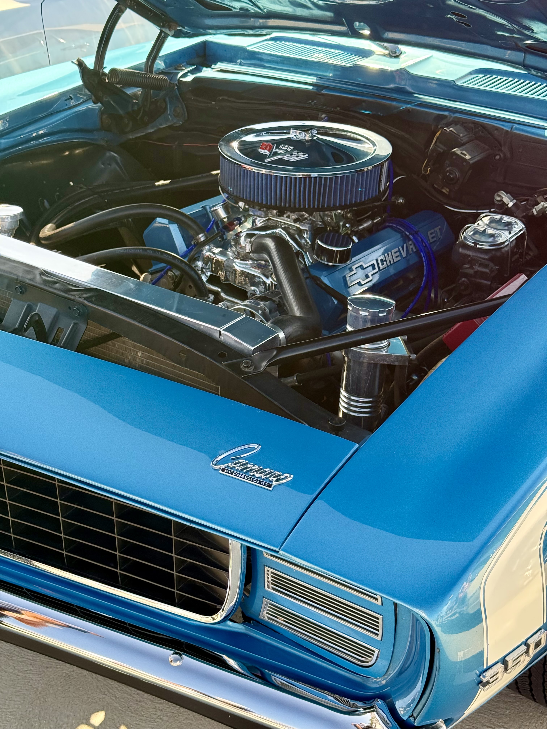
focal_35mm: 48
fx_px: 1011
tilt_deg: -28.7
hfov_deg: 30.3
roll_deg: -0.5
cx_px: 274
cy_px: 364
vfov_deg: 39.7
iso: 80
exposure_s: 1/272
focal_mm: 6.76
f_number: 1.78
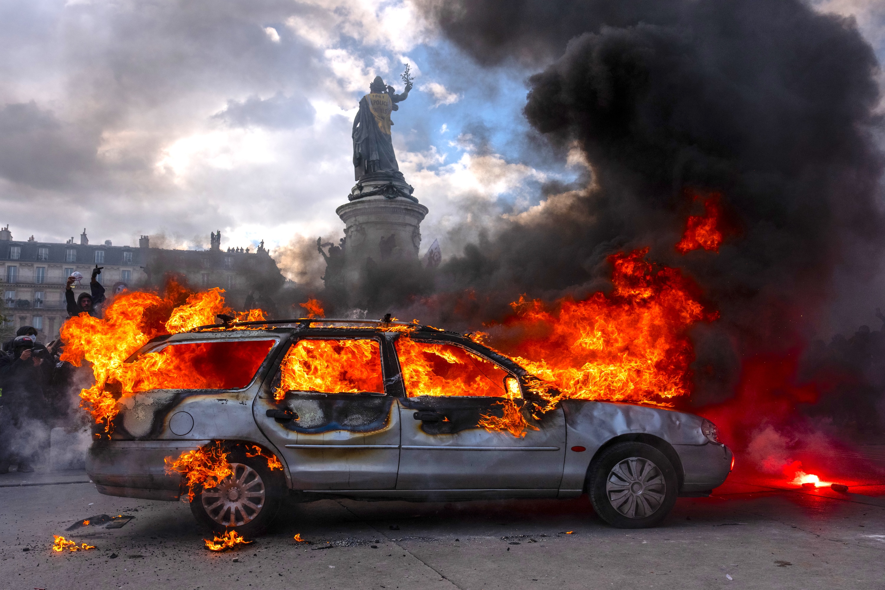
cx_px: 442
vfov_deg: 42.3
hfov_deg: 60.3
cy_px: 295
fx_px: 762
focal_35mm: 31
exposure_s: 1/4000
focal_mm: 31
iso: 1250
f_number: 5.6
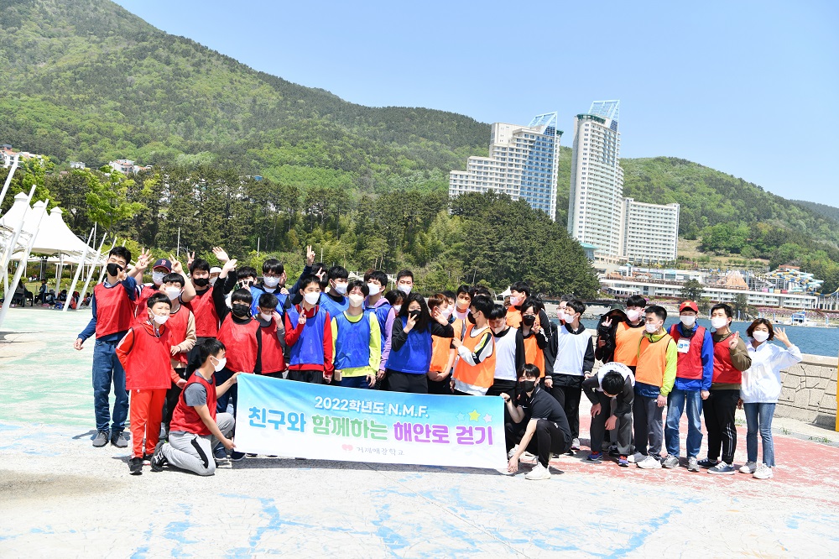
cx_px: 420
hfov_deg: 53.1
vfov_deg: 36.8
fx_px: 839
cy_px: 280
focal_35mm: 36
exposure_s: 1/500
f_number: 5.6
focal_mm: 36
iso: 100
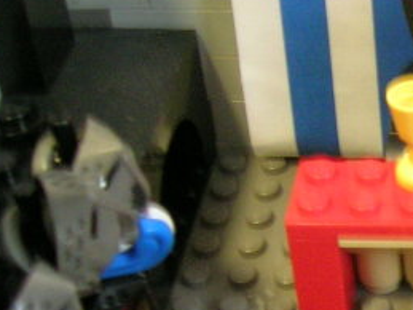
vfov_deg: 13.5
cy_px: 328
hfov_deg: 16.6
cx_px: 616
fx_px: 1288
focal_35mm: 108
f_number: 2.8
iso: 196
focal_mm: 5.4
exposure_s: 1/4.1
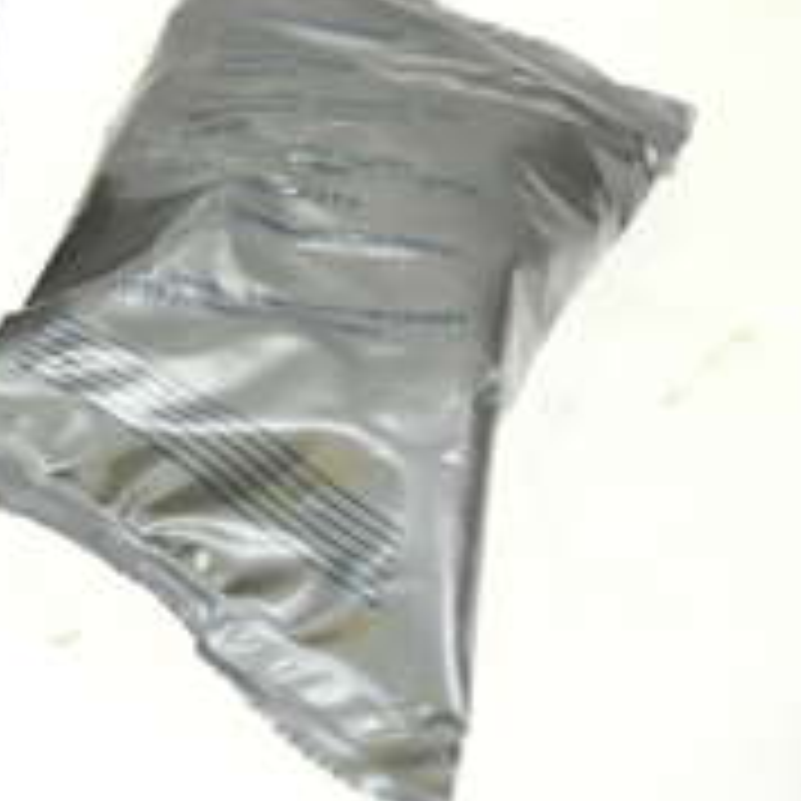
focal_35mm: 363
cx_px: -448
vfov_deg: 4.8
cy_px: 50
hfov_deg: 4.8
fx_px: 9514
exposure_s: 1/640
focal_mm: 85
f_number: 7.1
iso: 800
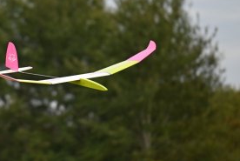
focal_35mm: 719
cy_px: 51
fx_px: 4801
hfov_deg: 2.9
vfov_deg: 1.9
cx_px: 32
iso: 640
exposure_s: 1/640
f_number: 6.3
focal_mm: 400
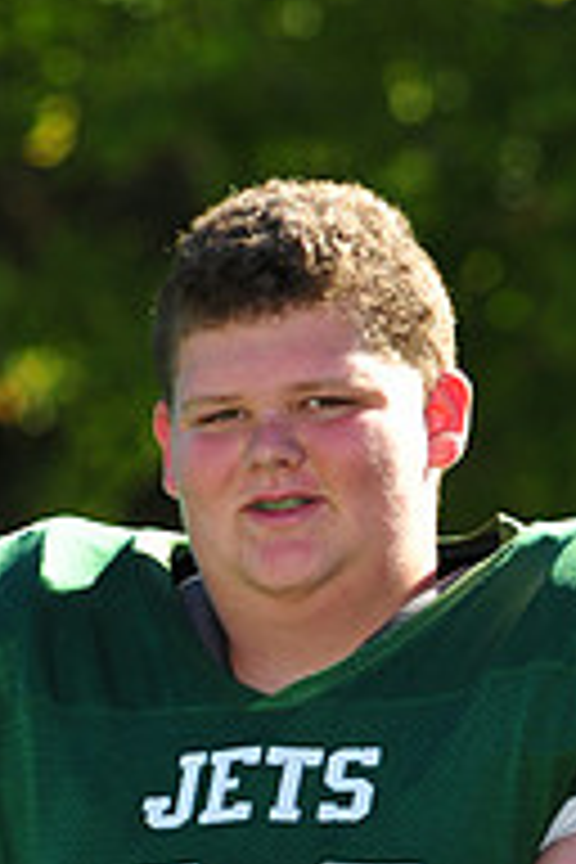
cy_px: 1053
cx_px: 243
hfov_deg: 2.8
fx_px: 11951
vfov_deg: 4.1
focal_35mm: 498
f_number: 4.5
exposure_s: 1/1250
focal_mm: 165
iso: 400
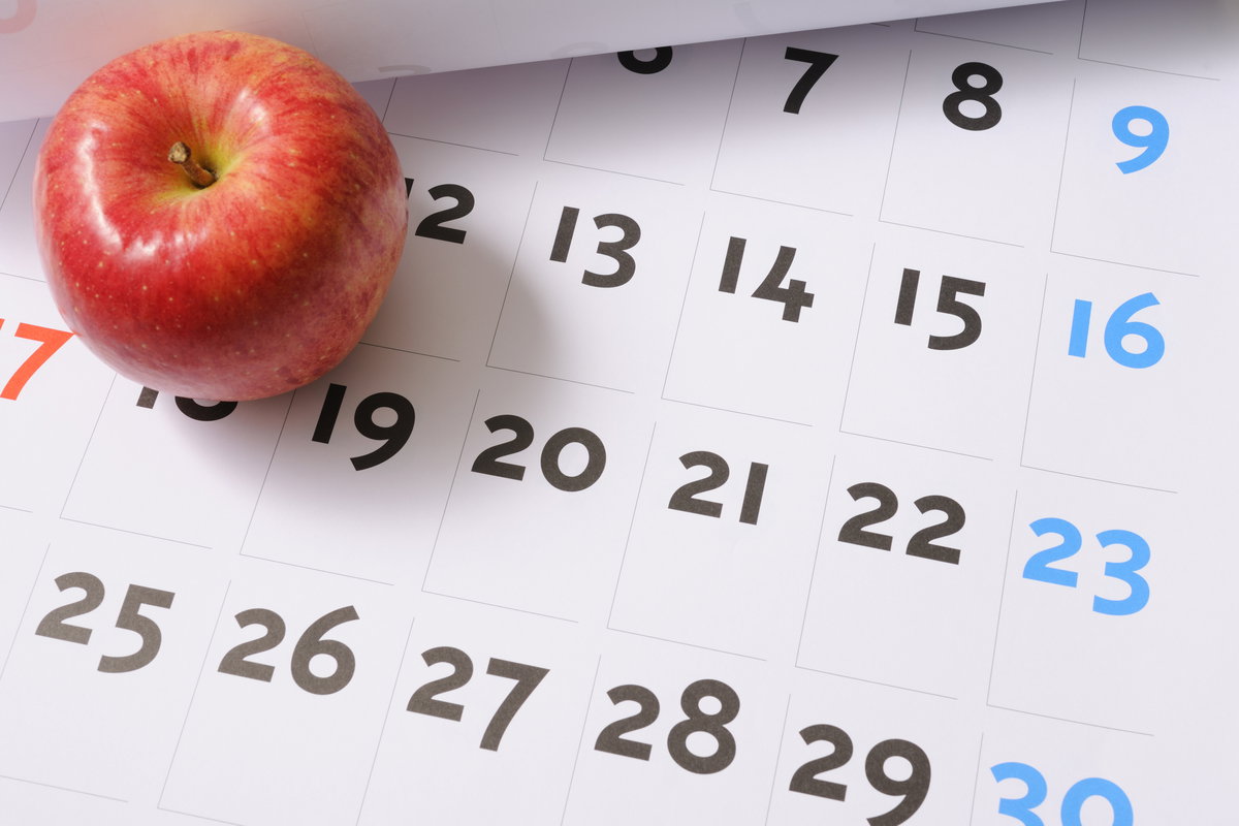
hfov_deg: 33.4
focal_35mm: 60
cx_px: 620
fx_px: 2065
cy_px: 413
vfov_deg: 22.6
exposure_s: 1/125
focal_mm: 60
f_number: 16
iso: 100
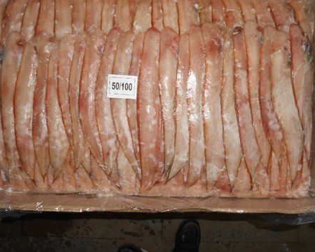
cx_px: 161
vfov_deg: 49.9
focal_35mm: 29
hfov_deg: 60.5
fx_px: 270
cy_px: 118
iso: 80
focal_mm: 4.6
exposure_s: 1/25
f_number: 3.5
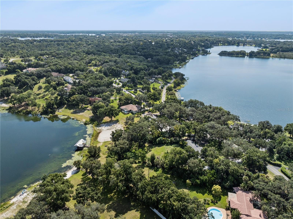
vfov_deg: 56.7
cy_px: 110
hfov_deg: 71.6
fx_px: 203
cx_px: 146
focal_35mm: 24
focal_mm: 12.3
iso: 240
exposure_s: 1/4000
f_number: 2.8
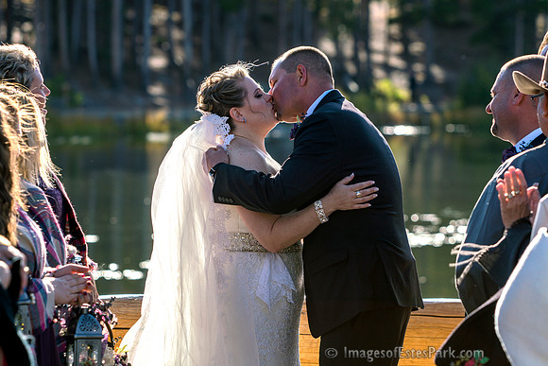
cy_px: 183
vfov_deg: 6.9
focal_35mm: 200
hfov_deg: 10.3
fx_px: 3045
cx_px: 274
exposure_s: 1/320
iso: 100
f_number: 6.3
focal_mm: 200
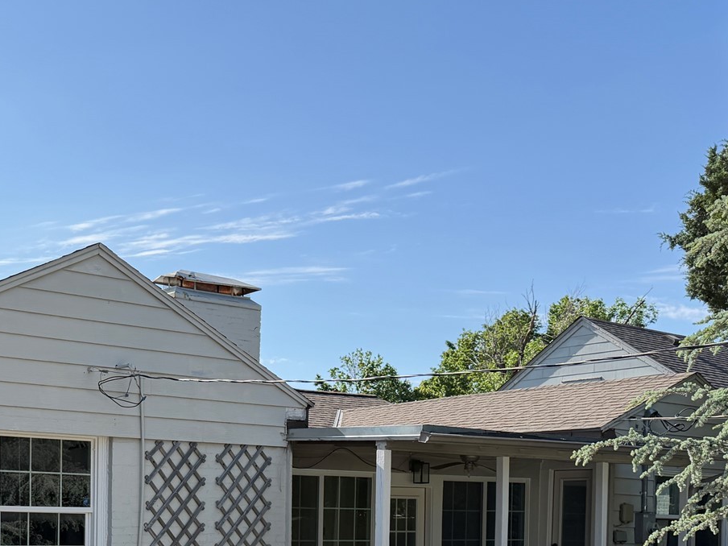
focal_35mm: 51
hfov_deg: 36.1
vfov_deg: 27.0
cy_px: 546
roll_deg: -0.5
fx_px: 1073
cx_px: 134
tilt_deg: -1.8
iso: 100
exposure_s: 1/3953
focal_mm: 6.76
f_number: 1.78
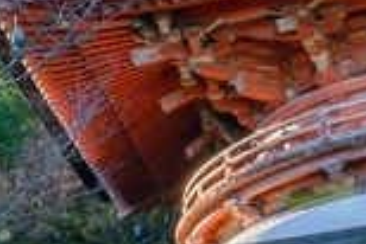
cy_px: 287
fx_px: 1822
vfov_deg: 7.6
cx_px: -523
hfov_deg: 10.0
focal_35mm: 179
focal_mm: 23
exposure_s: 1/30
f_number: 20
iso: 1250
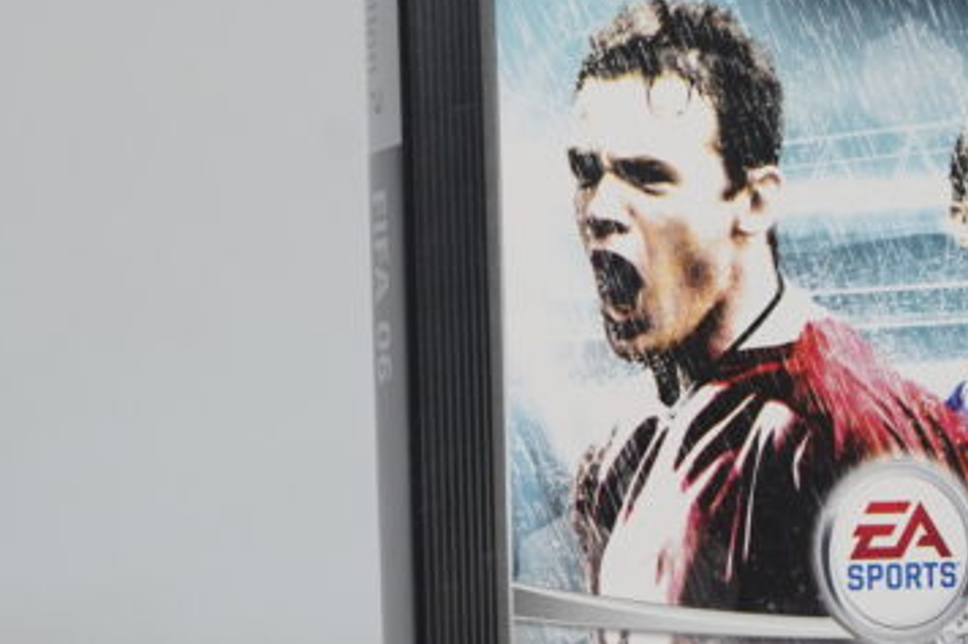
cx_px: 895
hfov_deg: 17.1
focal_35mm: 118
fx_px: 3171
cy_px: 462
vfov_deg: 11.6
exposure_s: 1/40
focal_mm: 35
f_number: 6.3
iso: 320
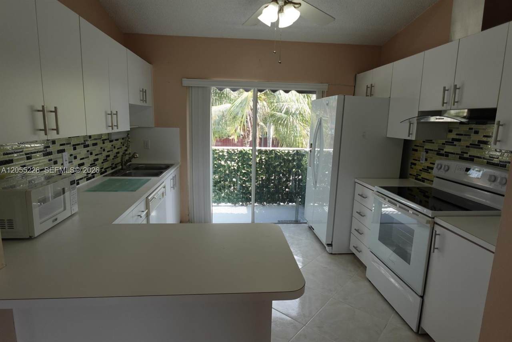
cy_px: 171
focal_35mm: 20
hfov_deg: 83.9
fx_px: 285
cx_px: 256
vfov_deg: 62.0
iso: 125
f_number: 2
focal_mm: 7.6
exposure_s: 1/250
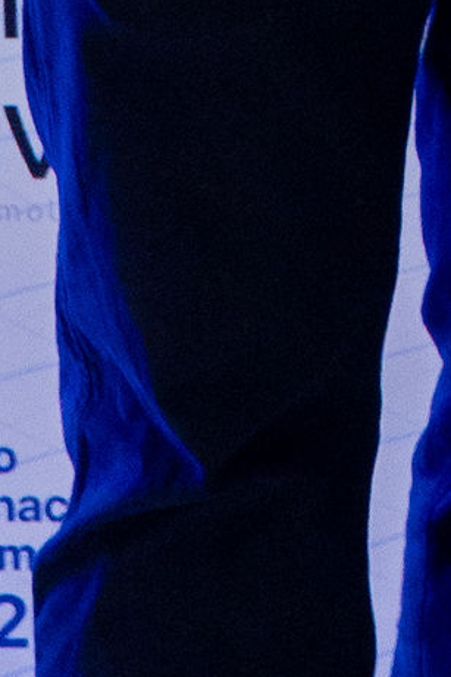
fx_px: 7052
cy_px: -994
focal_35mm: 375
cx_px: 903
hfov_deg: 3.6
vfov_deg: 5.3
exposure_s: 1/160
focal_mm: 32
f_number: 4
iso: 1000
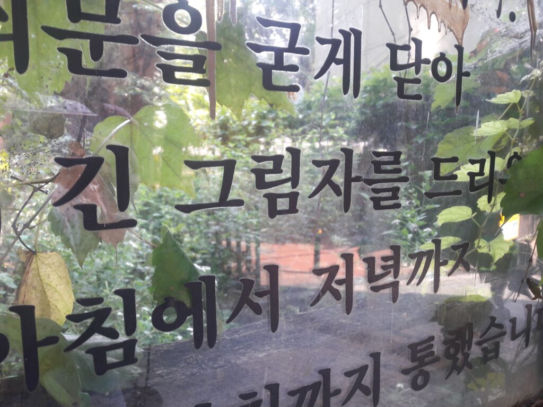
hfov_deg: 63.4
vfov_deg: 49.7
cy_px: 204
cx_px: 272
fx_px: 439
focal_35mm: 28
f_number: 1.9
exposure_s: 1/33
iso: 40
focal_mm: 3.7
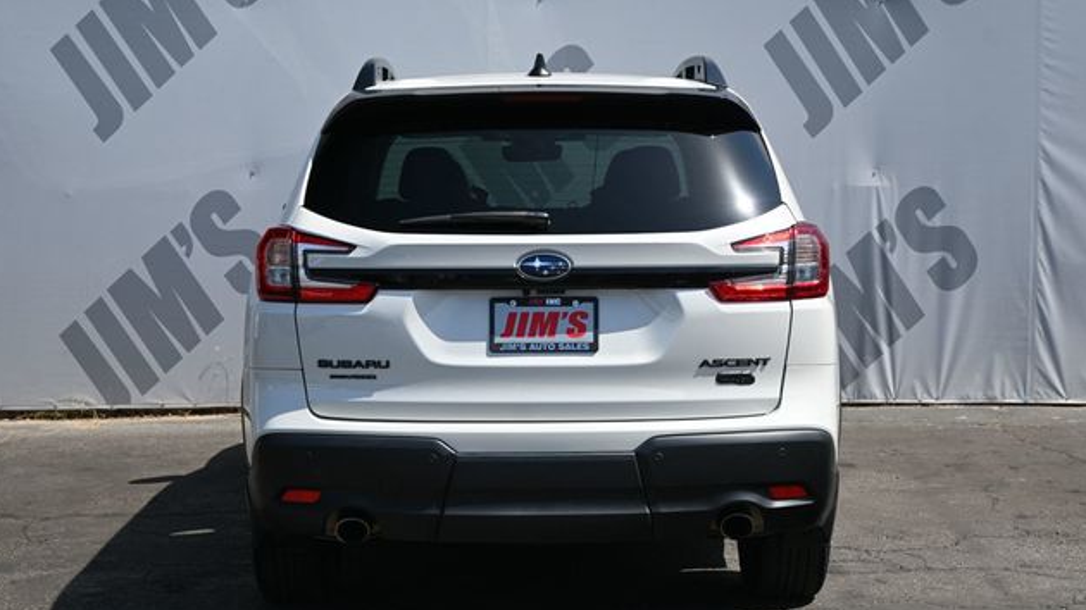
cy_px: 310
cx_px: 541
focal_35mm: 66
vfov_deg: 18.4
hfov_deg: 32.1
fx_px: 1887
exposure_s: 1/320
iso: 100
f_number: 6.3
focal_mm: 41
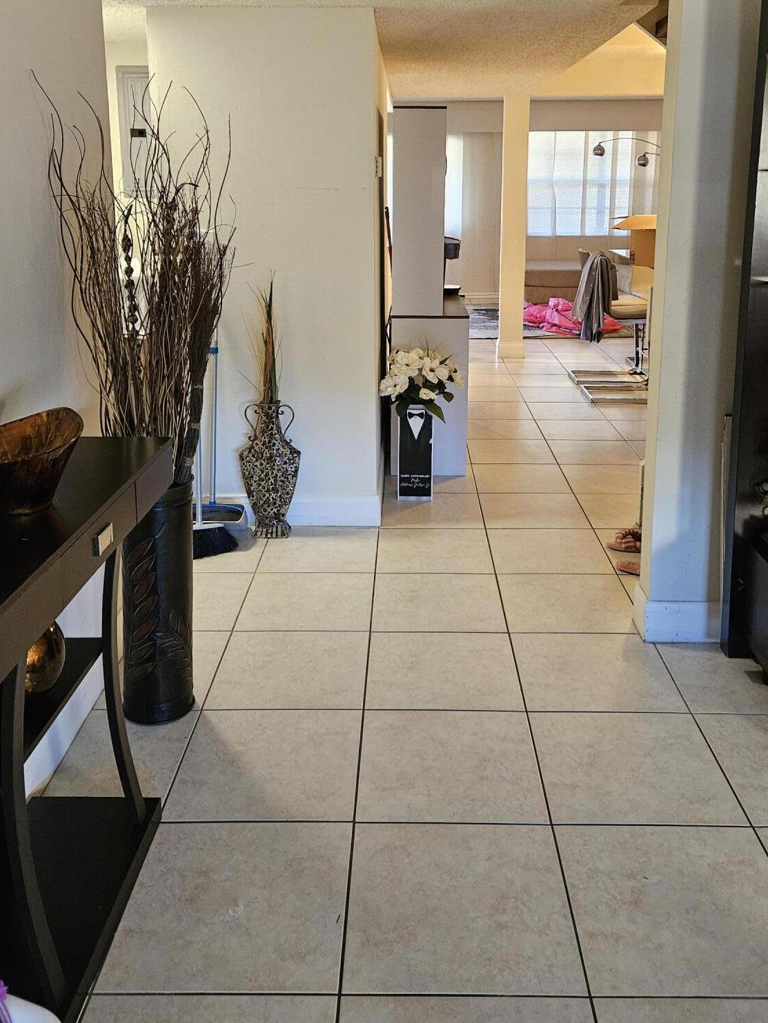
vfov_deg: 57.4
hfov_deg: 45.4
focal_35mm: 31
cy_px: 365
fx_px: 917
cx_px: 393
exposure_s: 1/120
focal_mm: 5.4
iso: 800
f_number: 1.8
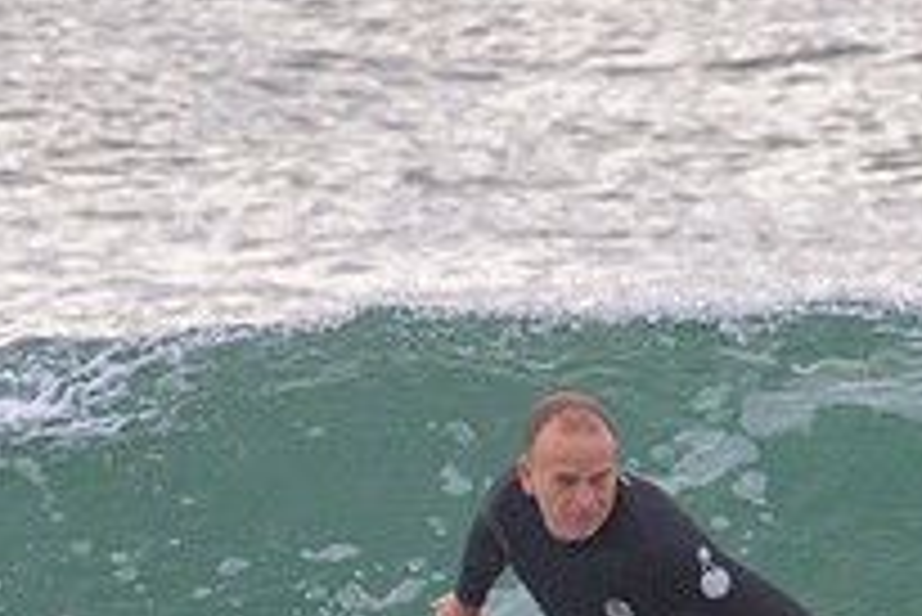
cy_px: 857
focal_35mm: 2266
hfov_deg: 0.9
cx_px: 684
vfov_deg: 0.6
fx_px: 58074
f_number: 11
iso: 3200
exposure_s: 1/2000
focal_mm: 800
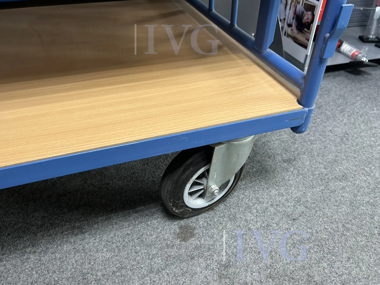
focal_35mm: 27
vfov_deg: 51.4
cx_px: 191
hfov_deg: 65.3
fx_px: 296
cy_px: 142
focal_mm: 5.7
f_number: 1.5
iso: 160
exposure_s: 1/50
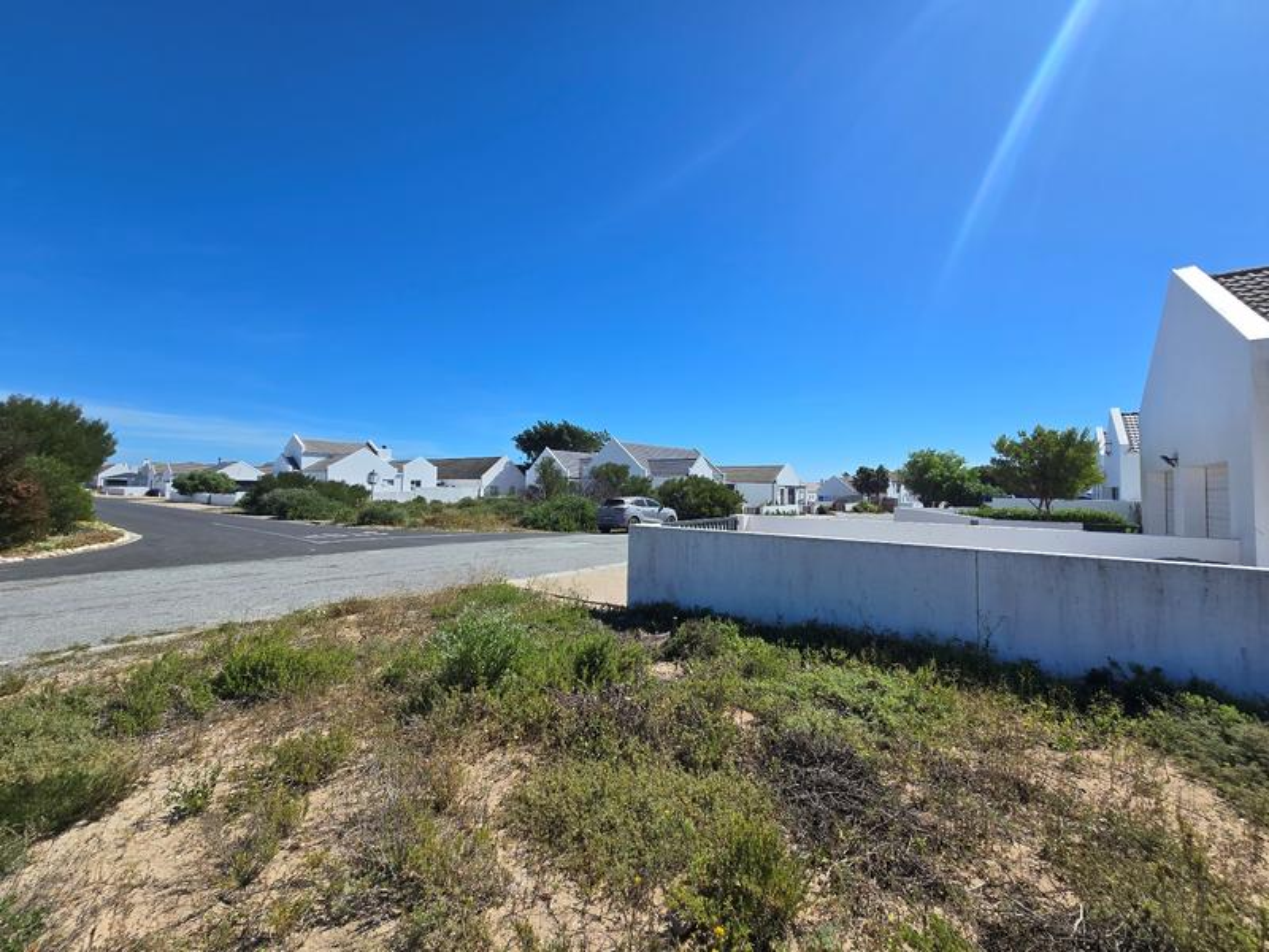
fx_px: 477
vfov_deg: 89.9
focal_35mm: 13
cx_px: 634
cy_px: 476
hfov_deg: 106.2
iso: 50
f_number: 2.2
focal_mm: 2.2
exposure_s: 1/2851
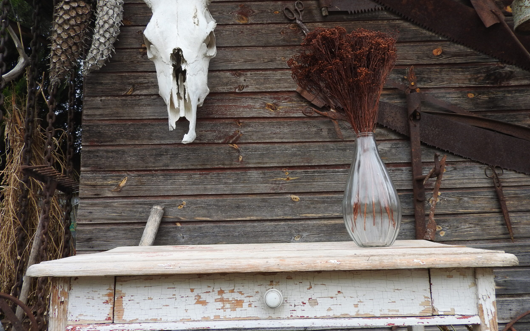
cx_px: 268
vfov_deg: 47.5
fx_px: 376
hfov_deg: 70.4
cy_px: 146
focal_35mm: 26
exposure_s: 1/100
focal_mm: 4.3
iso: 100
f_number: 3.3
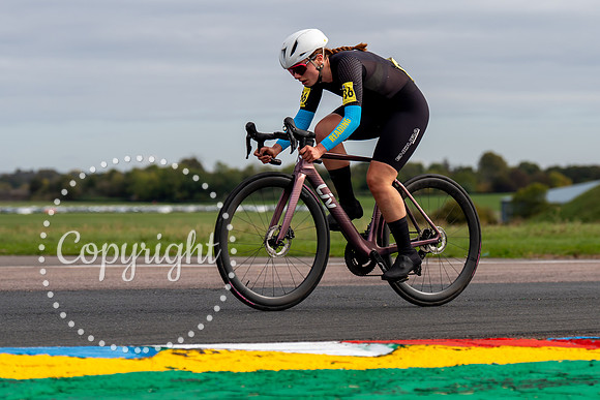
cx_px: 384
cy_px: 191
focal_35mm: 151
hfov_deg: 13.6
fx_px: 2517
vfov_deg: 9.1
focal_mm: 103
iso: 125
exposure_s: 1/1000
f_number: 3.5
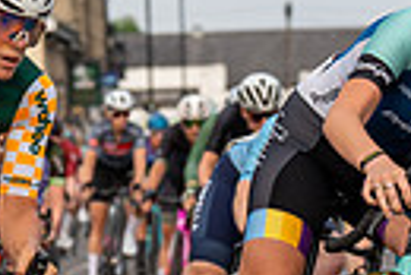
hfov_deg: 5.5
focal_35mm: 370
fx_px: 4229
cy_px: 62
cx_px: -92
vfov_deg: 3.7
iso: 500
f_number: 4.5
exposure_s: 1/1000
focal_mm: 83
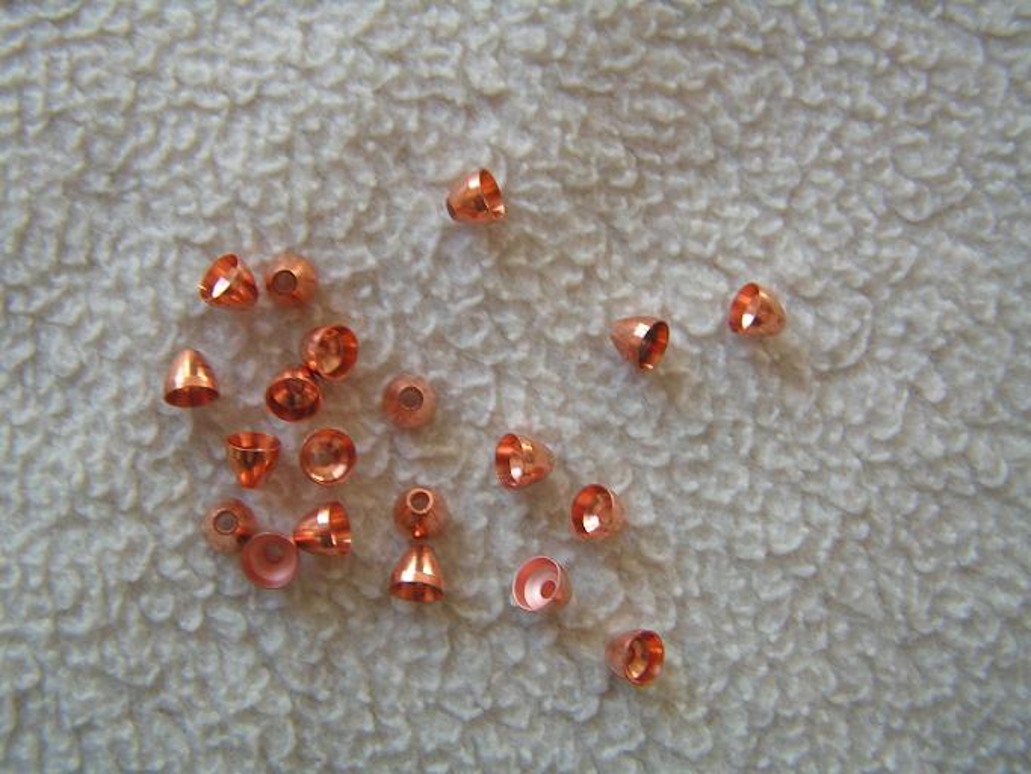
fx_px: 1132
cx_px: 516
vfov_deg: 37.7
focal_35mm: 38
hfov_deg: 49.0
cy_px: 387
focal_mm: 6.3
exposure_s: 1/40
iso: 50
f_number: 2.8
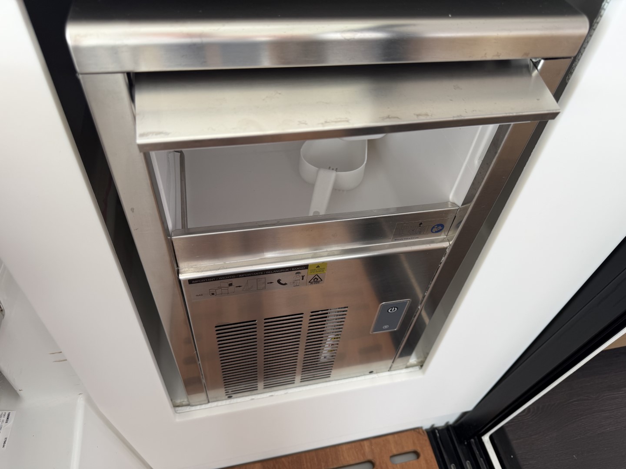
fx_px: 434
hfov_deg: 71.6
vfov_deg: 56.8
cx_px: 313
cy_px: 234
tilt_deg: -49.9
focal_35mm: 24
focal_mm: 6.76
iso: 80
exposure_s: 1/121
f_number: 1.78
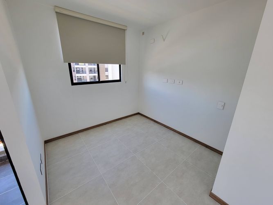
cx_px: 136
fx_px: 103
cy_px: 102
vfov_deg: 89.9
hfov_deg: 106.2
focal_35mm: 13
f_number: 2.2
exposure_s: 1/120
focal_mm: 2.2
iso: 80
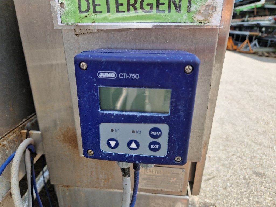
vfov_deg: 58.9
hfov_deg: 73.9
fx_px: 183
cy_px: 104
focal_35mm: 23
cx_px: 138
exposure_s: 1/472
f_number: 1.8
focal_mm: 5.4
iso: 50
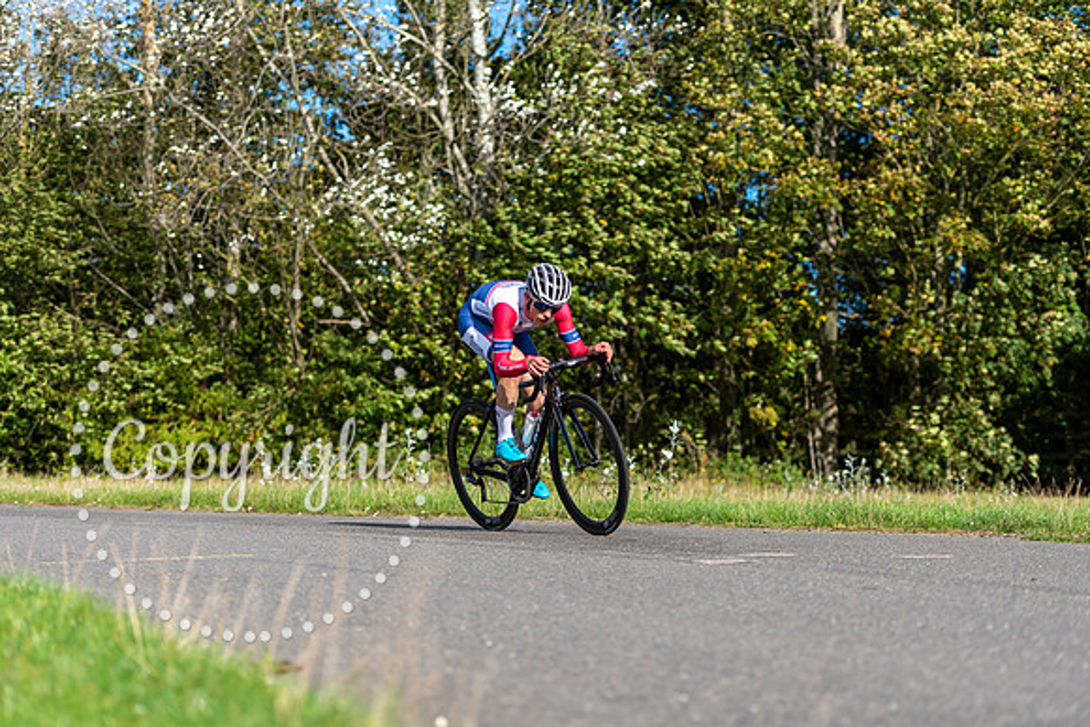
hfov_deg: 26.0
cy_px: 364
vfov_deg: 17.5
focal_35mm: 78
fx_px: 2362
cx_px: 545
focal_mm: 78
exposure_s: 1/3200
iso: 160
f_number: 2.8
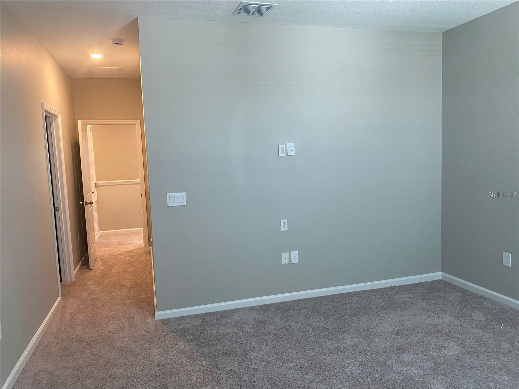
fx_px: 390
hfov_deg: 67.3
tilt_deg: -5.6
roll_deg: +1.6
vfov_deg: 53.1
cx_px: 260
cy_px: 194
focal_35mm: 26
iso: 160
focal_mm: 4.25
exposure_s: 1/60
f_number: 1.8
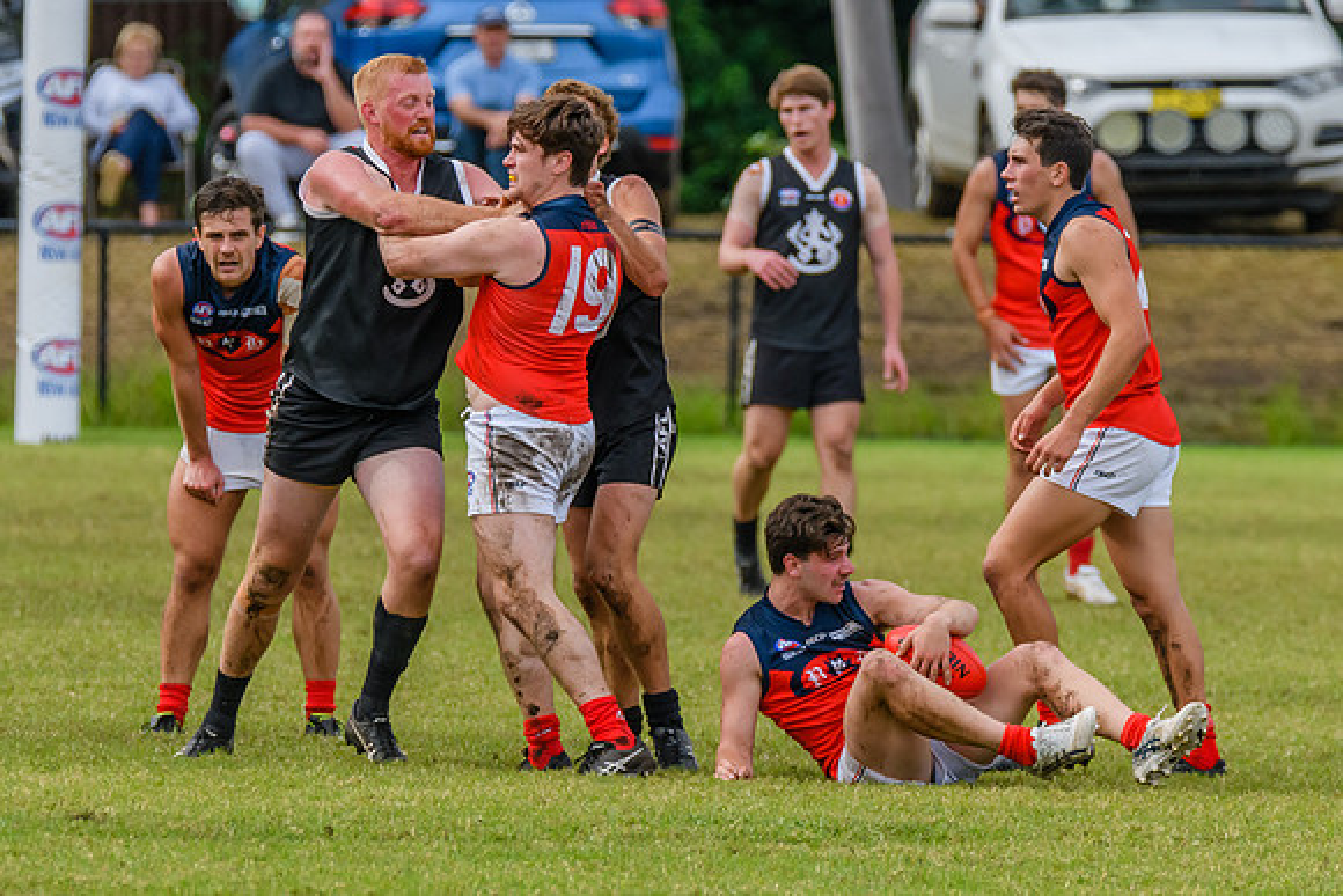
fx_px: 29588
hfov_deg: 2.6
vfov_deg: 1.7
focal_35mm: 793
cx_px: 566
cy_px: 563
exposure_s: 1/2000
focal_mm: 400
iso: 1100
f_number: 6
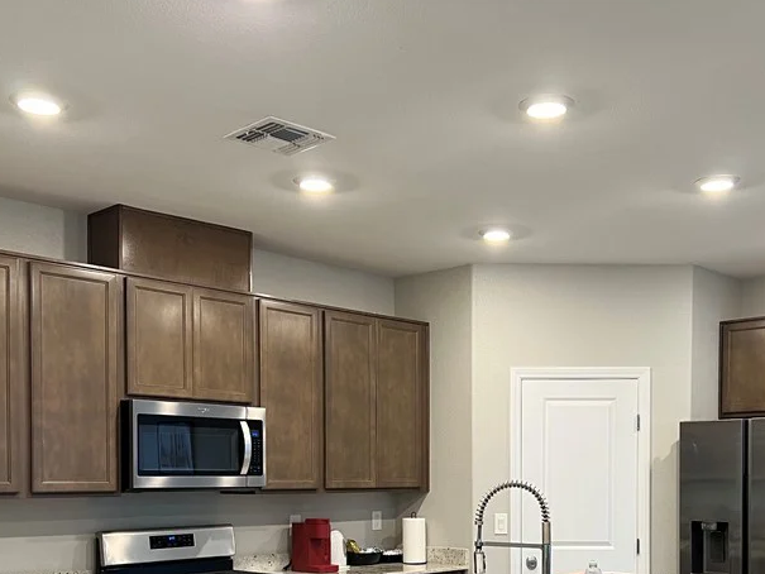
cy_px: 478
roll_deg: -0.8
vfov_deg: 31.8
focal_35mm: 44
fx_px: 973
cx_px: 427
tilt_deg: -3.2
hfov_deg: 42.9
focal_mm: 5.7
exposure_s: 1/60
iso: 100
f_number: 1.5
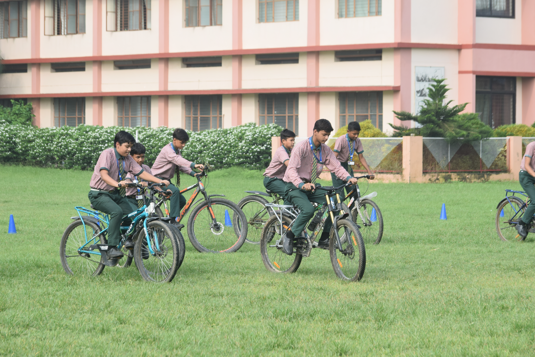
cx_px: 268
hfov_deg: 14.4
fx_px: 2118
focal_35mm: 142
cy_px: 178
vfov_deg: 9.6
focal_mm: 95
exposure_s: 1/320
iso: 200
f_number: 9
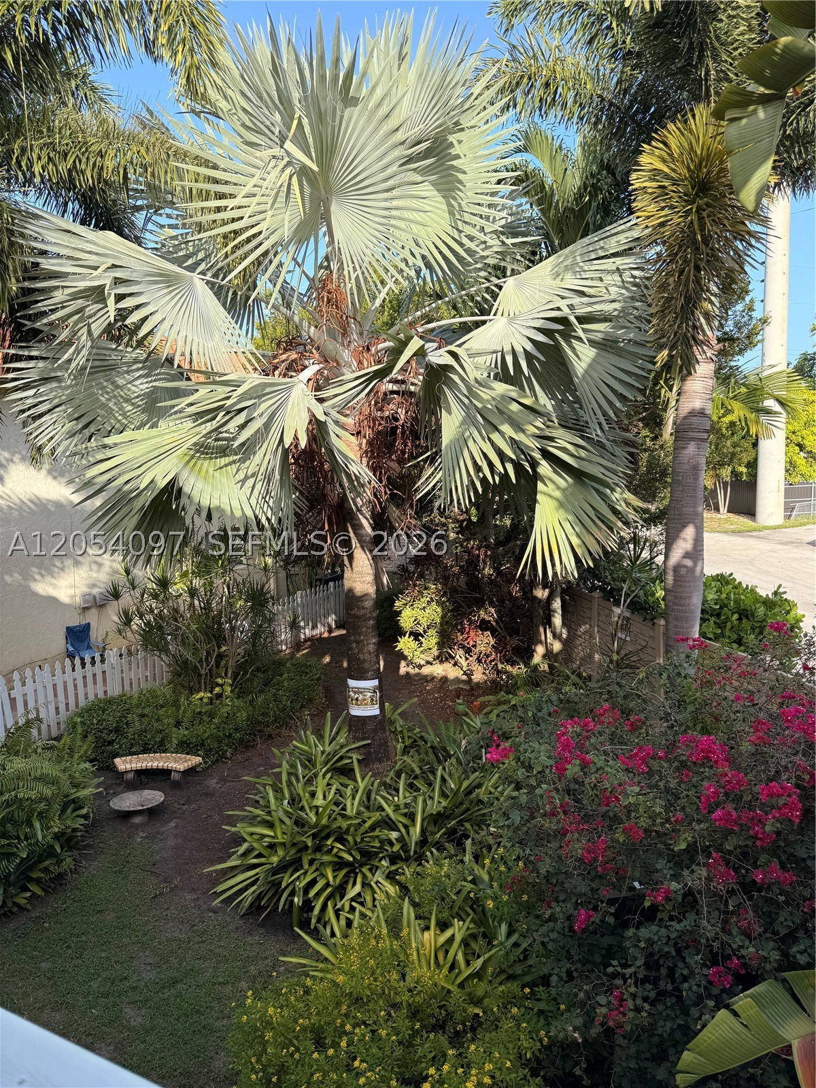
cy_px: 544
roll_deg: +0.9
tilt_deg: -7.4
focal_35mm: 24
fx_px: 754
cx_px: 408
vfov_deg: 71.6
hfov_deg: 56.8
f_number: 1.78
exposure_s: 1/1250
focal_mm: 6.76
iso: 80
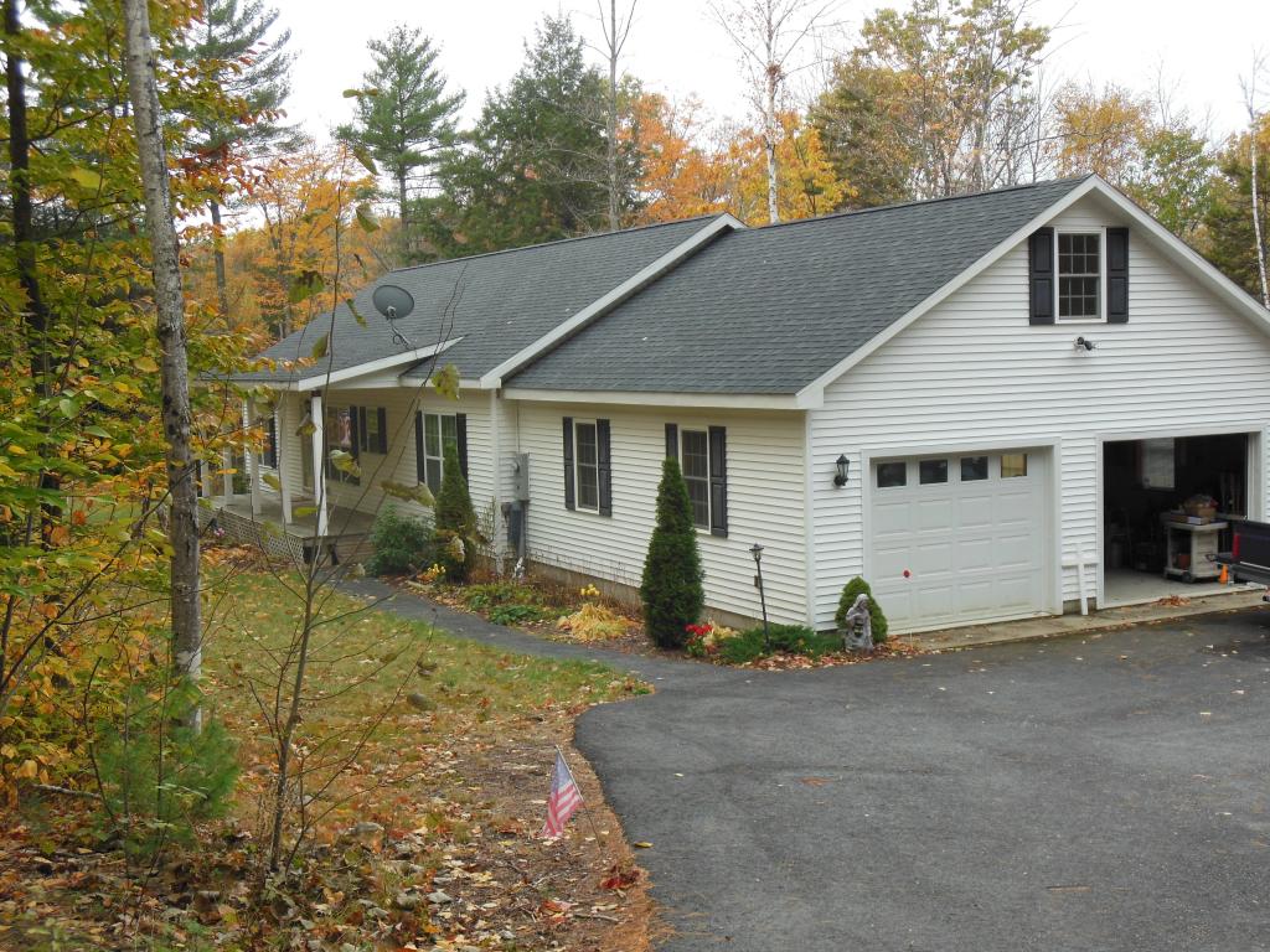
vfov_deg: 33.6
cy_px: 476
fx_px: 1578
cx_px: 635
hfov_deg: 43.9
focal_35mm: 43
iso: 125
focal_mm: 7.7
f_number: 3.8
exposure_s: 1/250
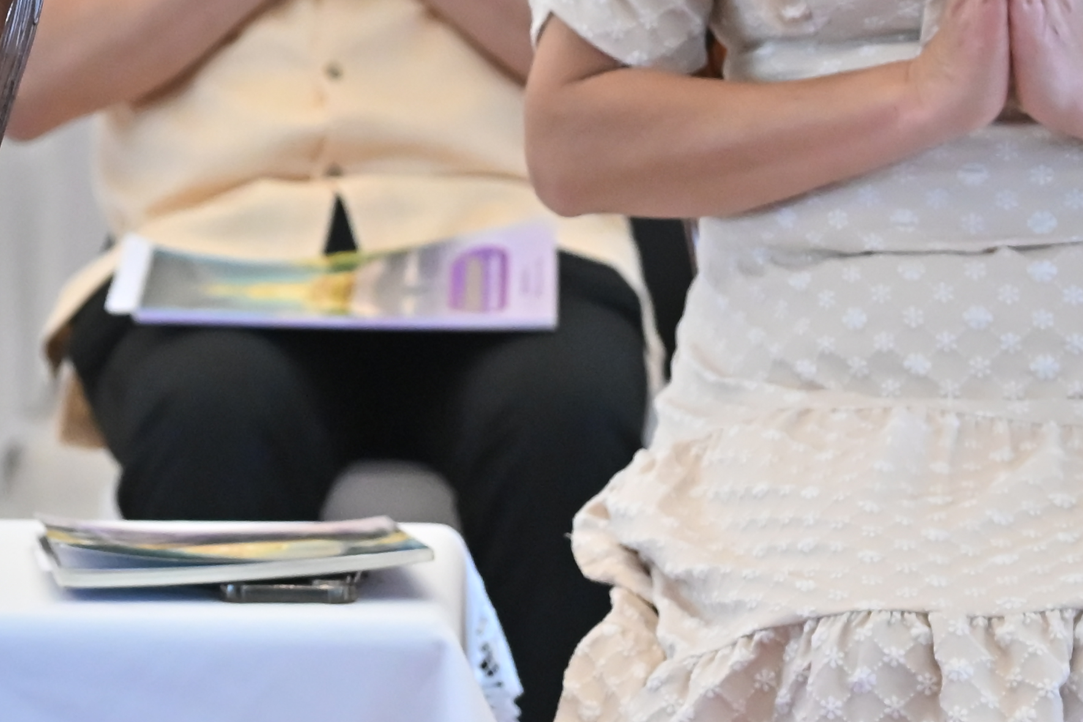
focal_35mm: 287
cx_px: -389
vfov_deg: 4.8
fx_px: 8633
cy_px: -278
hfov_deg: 7.1
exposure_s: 1/200
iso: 3200
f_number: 4
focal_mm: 84
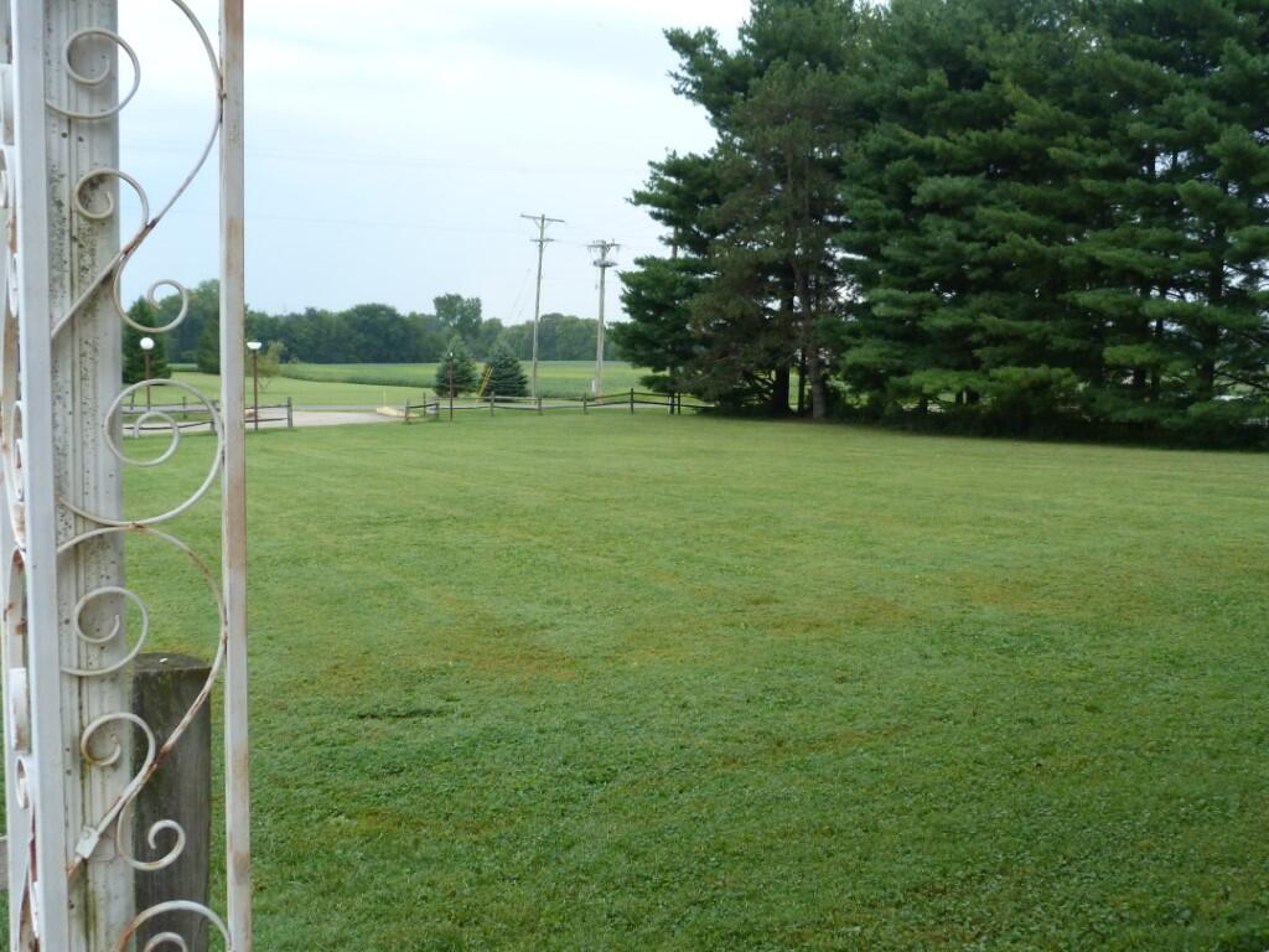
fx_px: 1210
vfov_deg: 42.9
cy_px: 476
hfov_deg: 55.4
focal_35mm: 33
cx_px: 634
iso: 200
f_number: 3.2
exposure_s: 1/250
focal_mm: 5.9
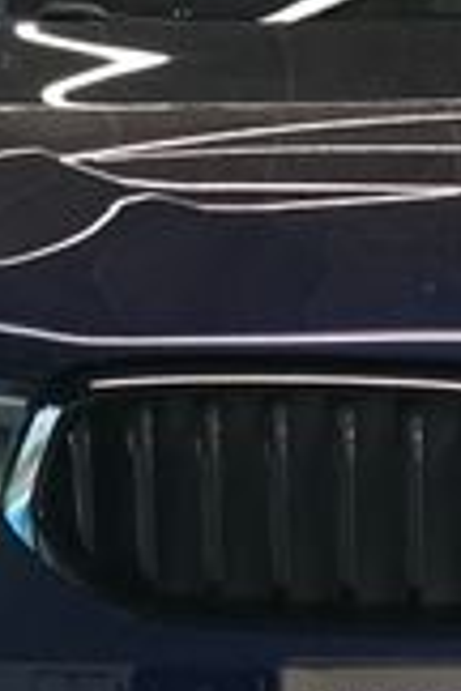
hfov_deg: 3.4
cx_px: 674
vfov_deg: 5.2
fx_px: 7644
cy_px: 126
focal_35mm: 398
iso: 4000
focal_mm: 63
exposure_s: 1/160
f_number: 5.6
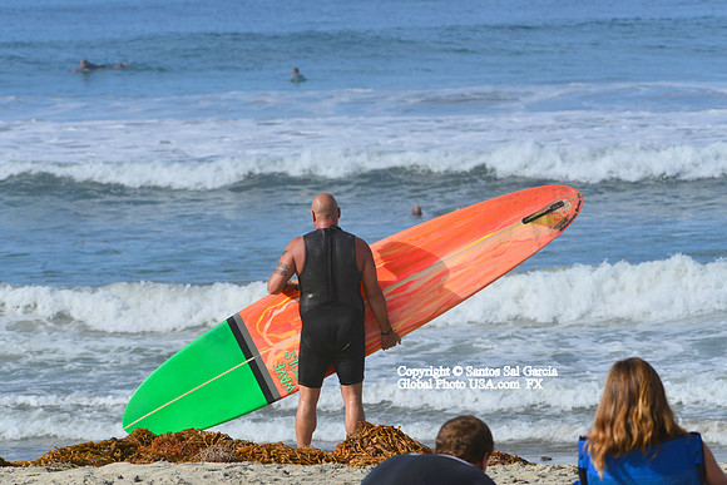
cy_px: 242
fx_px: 5656
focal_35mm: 280
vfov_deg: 4.9
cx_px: 364
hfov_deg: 7.4
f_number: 11
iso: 320
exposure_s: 1/640
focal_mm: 280
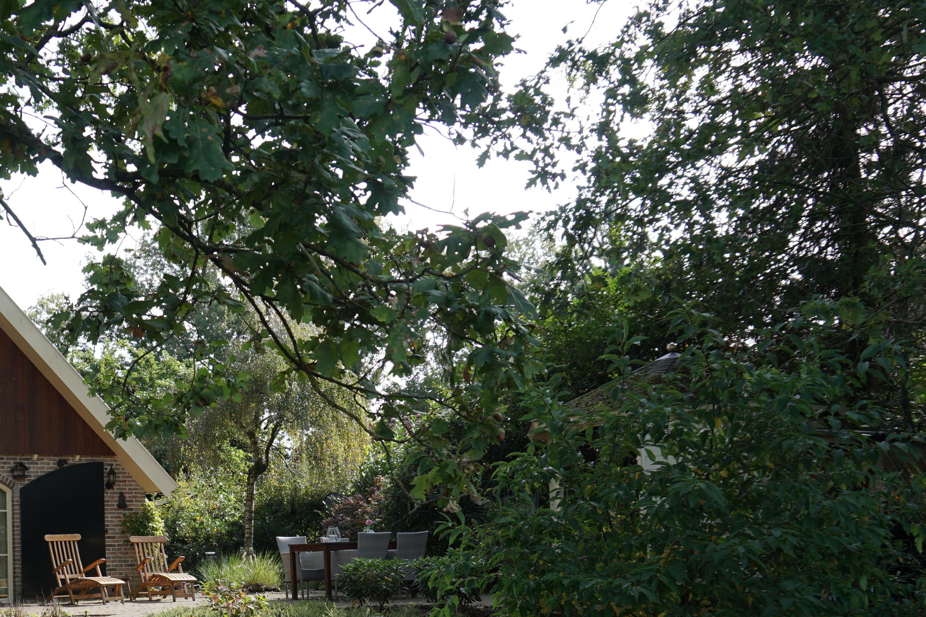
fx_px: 1132
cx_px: 145
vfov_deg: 29.9
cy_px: 482
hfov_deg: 41.9
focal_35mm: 44
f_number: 5
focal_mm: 16
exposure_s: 1/200
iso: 100
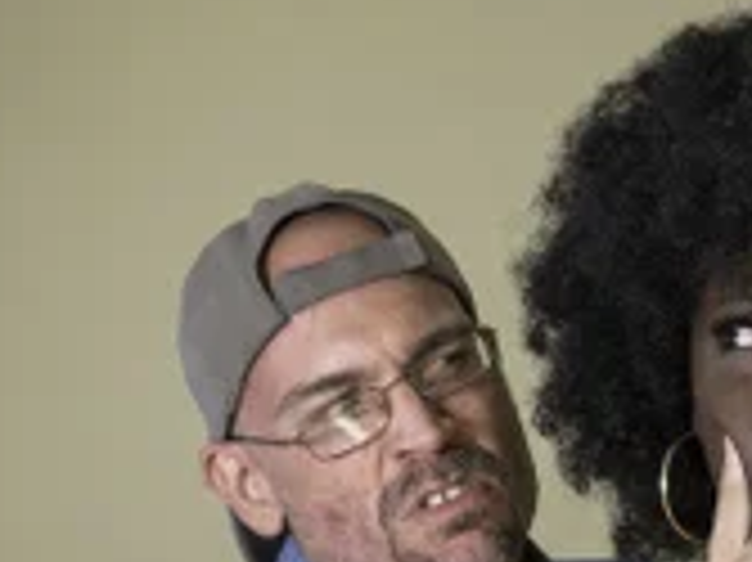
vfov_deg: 6.1
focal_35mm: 242
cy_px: 758
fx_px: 5253
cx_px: 671
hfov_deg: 8.2
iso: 1600
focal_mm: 70
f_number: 7.1
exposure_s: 1/100
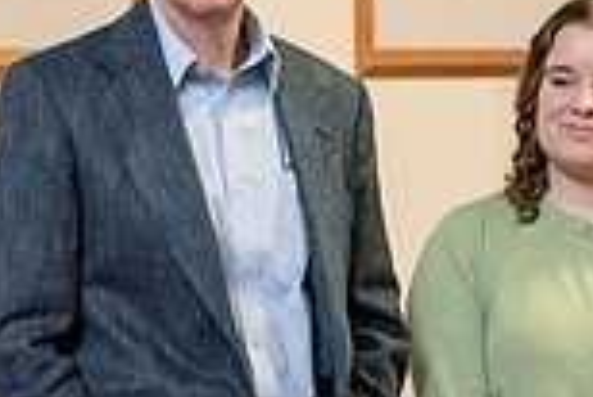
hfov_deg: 7.8
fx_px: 4353
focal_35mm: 264
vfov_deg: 5.2
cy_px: 195
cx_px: 112
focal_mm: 70
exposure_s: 1/125
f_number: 3.2
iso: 1000
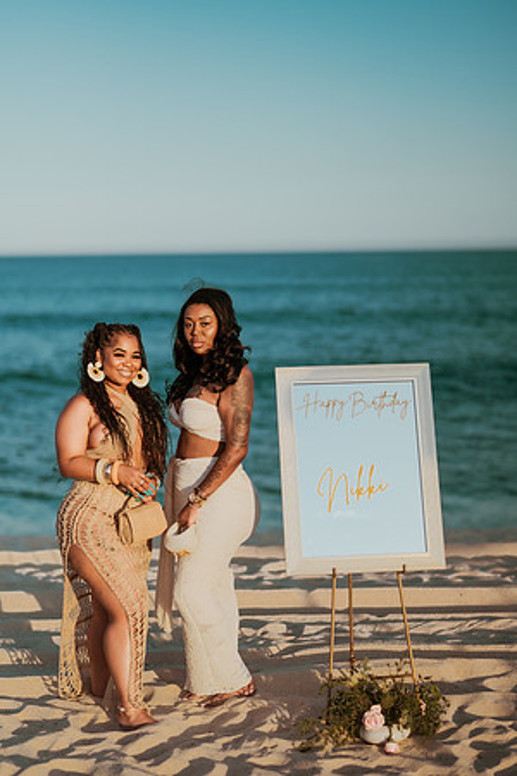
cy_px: 388
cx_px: 258
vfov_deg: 34.5
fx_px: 1249
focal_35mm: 58
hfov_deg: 23.4
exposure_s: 1/6400
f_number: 1.8
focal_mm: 58
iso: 100
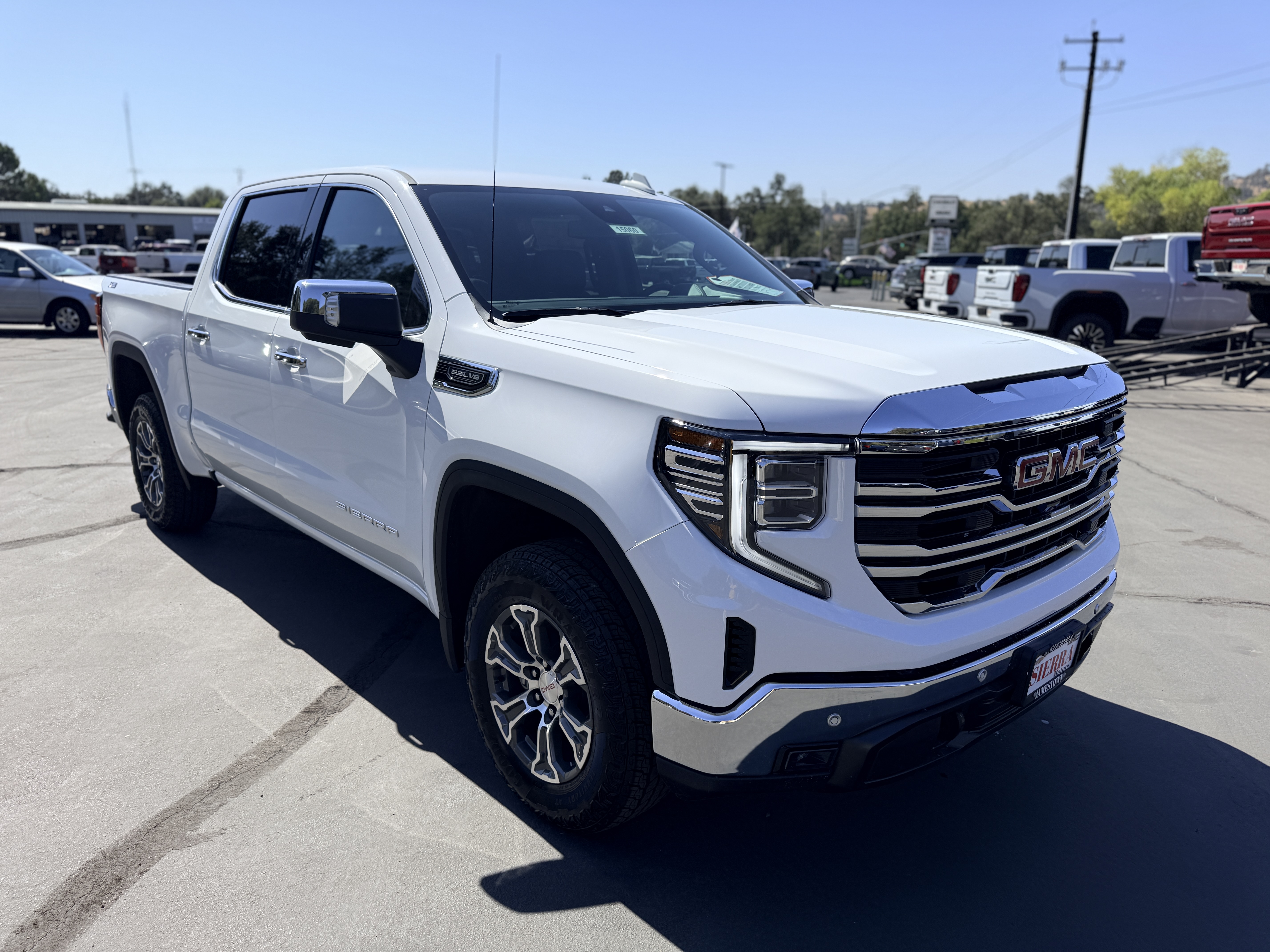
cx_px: 635
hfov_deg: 71.6
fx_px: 881
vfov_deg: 56.8
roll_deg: -0.3
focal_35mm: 24
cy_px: 476
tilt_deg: -15.3
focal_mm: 6.76
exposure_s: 1/5319
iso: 80
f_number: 1.78
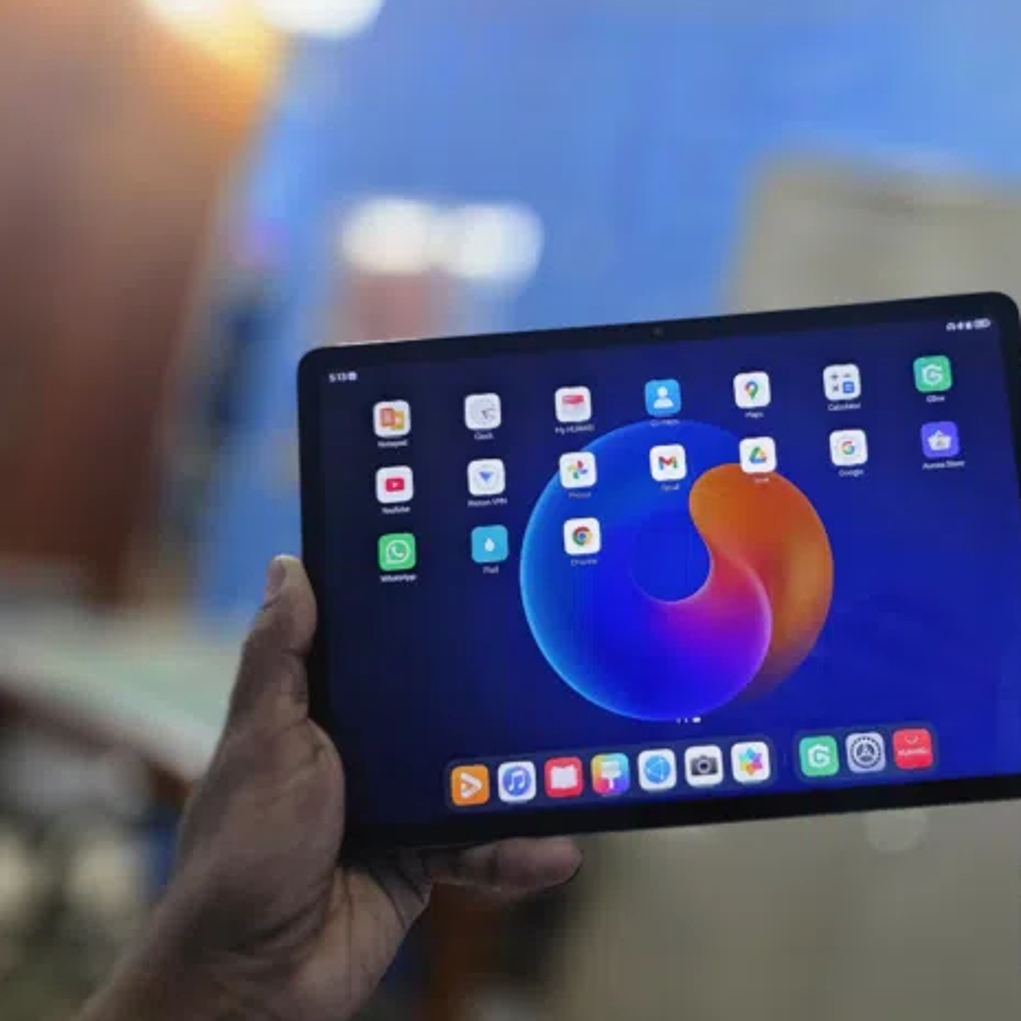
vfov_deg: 57.3
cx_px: 694
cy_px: 498
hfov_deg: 55.9
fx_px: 934
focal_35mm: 28
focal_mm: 6.3
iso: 640
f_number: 1.7
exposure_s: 1/100
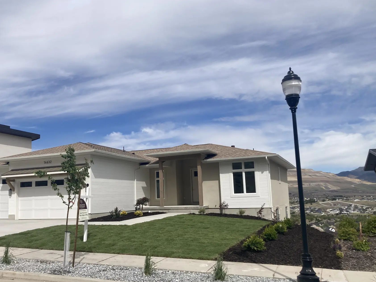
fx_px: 369
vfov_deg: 41.7
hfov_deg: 53.7
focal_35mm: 34
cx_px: 157
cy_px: 156
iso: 25
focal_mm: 3.99
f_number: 1.8
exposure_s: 1/4000
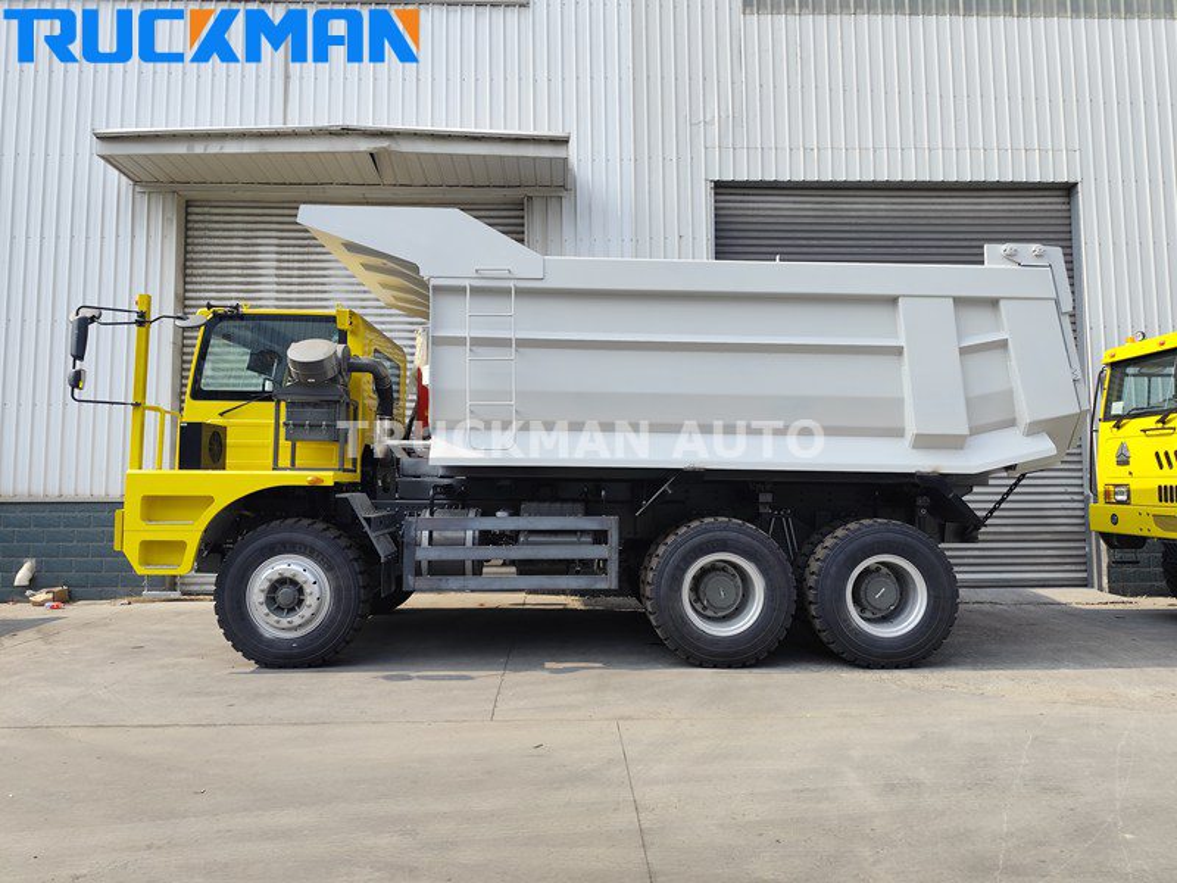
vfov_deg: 58.9
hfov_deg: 73.9
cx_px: 588
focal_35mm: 23
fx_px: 782
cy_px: 442
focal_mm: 6.14
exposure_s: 1/462
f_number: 1.65
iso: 50
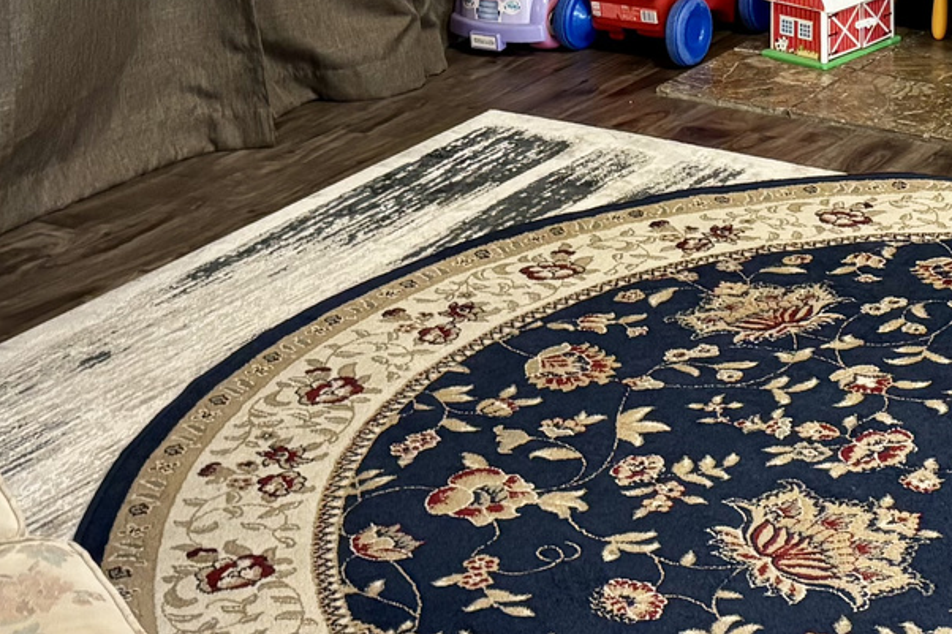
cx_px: 770
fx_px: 2432
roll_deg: -0.2
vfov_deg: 14.2
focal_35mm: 92
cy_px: -199
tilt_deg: -10.3
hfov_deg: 21.8
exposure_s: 1/60
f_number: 1.6
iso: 320
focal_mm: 5.96
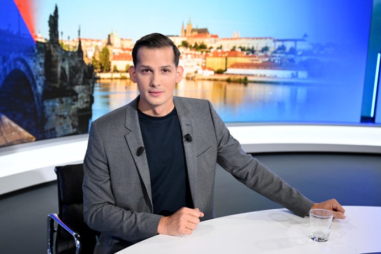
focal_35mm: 44
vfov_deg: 30.5
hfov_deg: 44.5
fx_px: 466
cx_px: 190
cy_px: 127
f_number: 5
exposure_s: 1/125
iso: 4000
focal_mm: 44
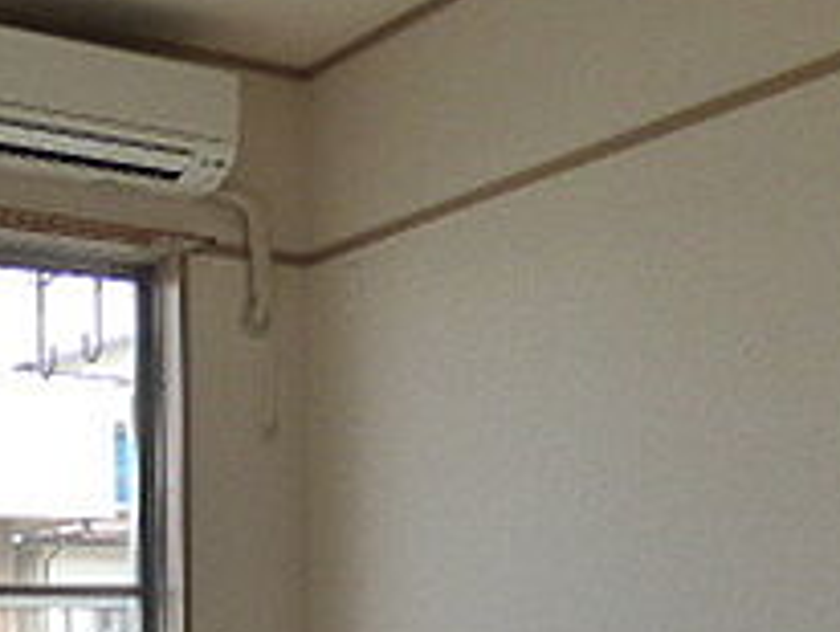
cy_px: 689
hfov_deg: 30.1
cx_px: 118
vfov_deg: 22.4
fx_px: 1506
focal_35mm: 62
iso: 200
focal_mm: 3.58
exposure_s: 1/160
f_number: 2.8
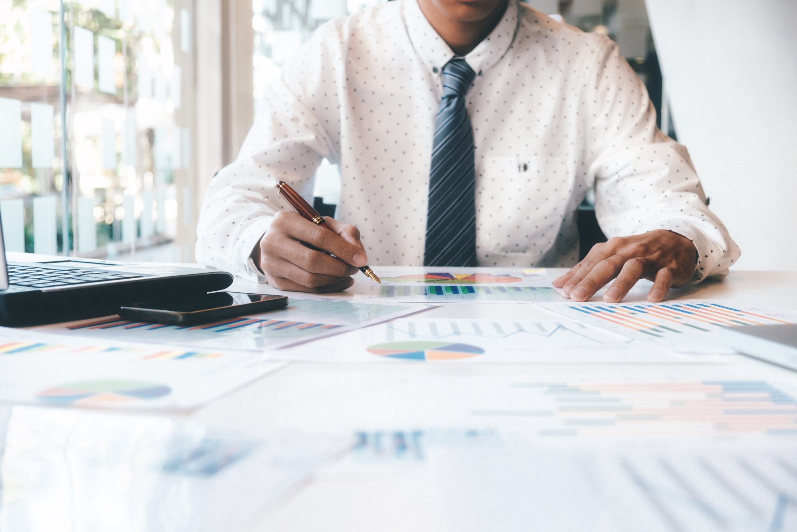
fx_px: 1085
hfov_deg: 40.3
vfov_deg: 27.5
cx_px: 398
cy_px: 266
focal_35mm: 49
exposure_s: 1/125
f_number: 3.6
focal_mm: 32.9
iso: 800
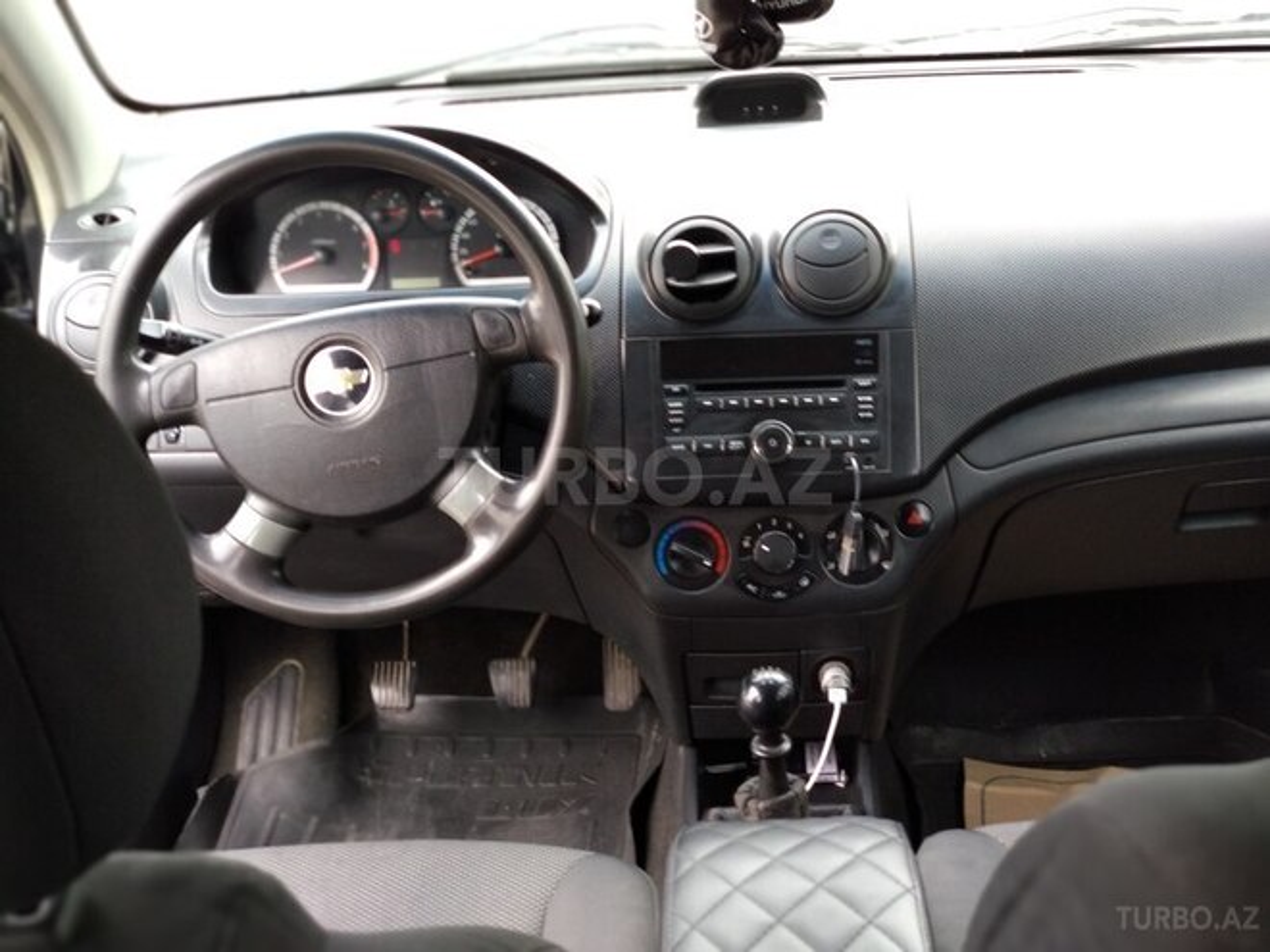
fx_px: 1908
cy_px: 476
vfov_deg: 28.0
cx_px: 635
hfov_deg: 36.8
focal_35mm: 52
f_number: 2.6
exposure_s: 1/50
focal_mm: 5.99
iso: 200
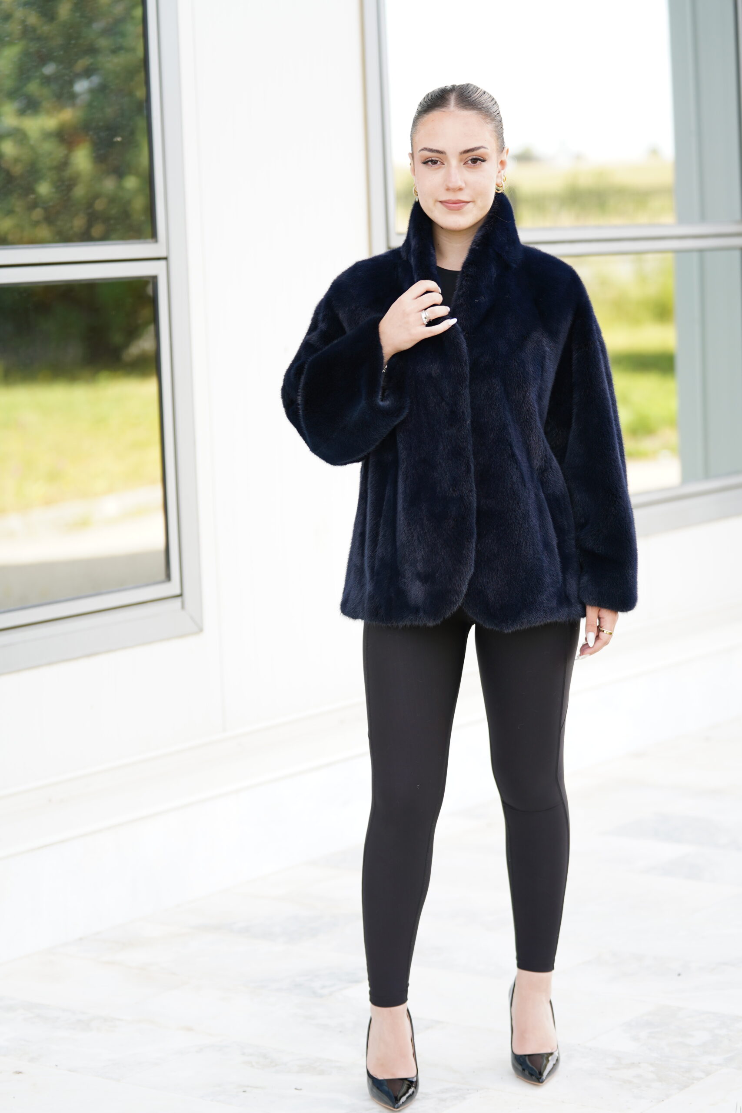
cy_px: 556
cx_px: 371
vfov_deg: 23.9
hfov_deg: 16.1
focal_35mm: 85
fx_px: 2627
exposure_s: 1/250
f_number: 2.8
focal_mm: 85
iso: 200
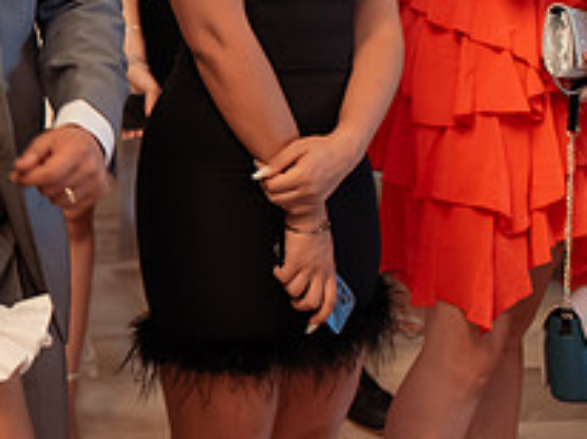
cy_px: -81
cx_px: -185
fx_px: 1609
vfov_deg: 15.0
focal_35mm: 95
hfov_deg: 19.1
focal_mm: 35
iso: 1600
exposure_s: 1/200
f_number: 2.8
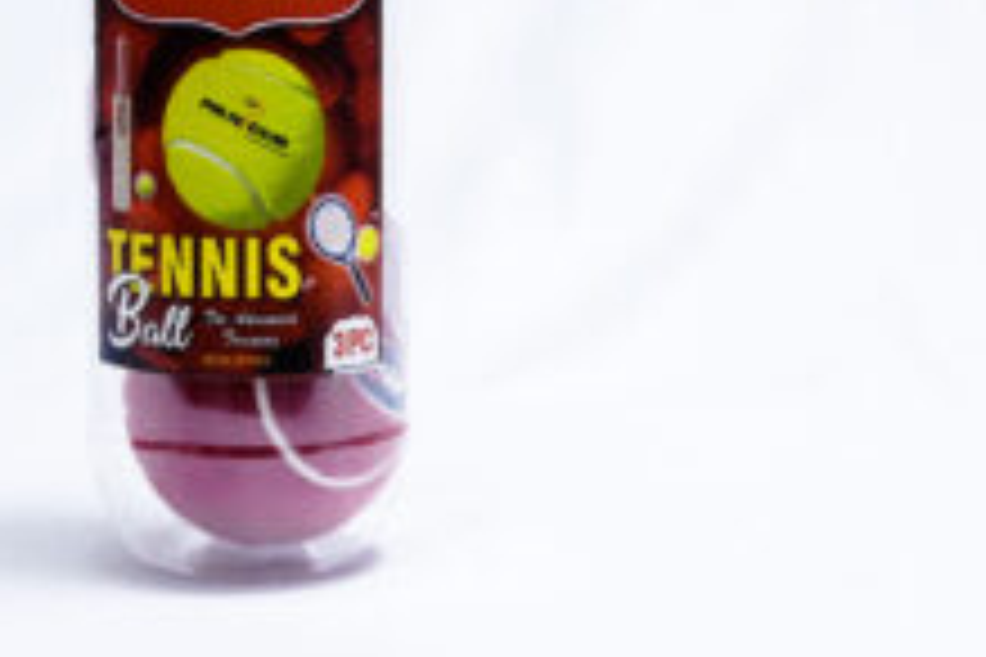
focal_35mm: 118
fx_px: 3232
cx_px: 261
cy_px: 47
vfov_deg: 11.5
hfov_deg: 17.3
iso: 3200
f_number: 8
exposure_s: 1/160
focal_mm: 60
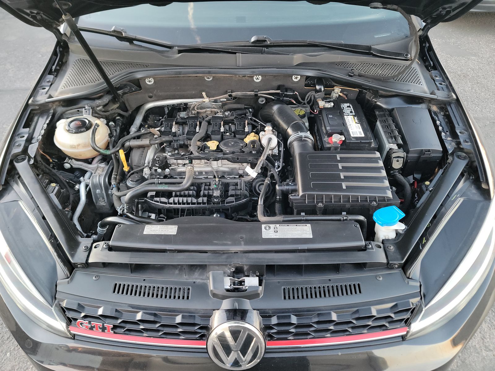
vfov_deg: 56.8
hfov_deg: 71.6
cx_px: 248
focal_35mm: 24
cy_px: 186
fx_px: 343
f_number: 1.8
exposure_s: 1/60
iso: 517
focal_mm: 6.7
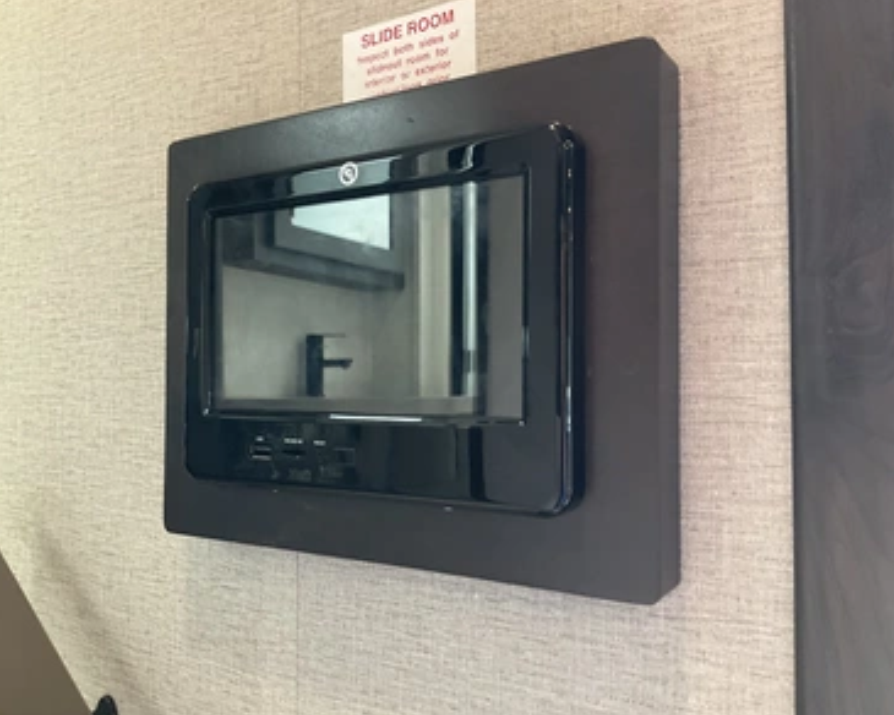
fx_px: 820
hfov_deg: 57.1
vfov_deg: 47.1
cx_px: 414
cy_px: 360
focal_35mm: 31
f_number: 1.8
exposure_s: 1/60
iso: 160
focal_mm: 3
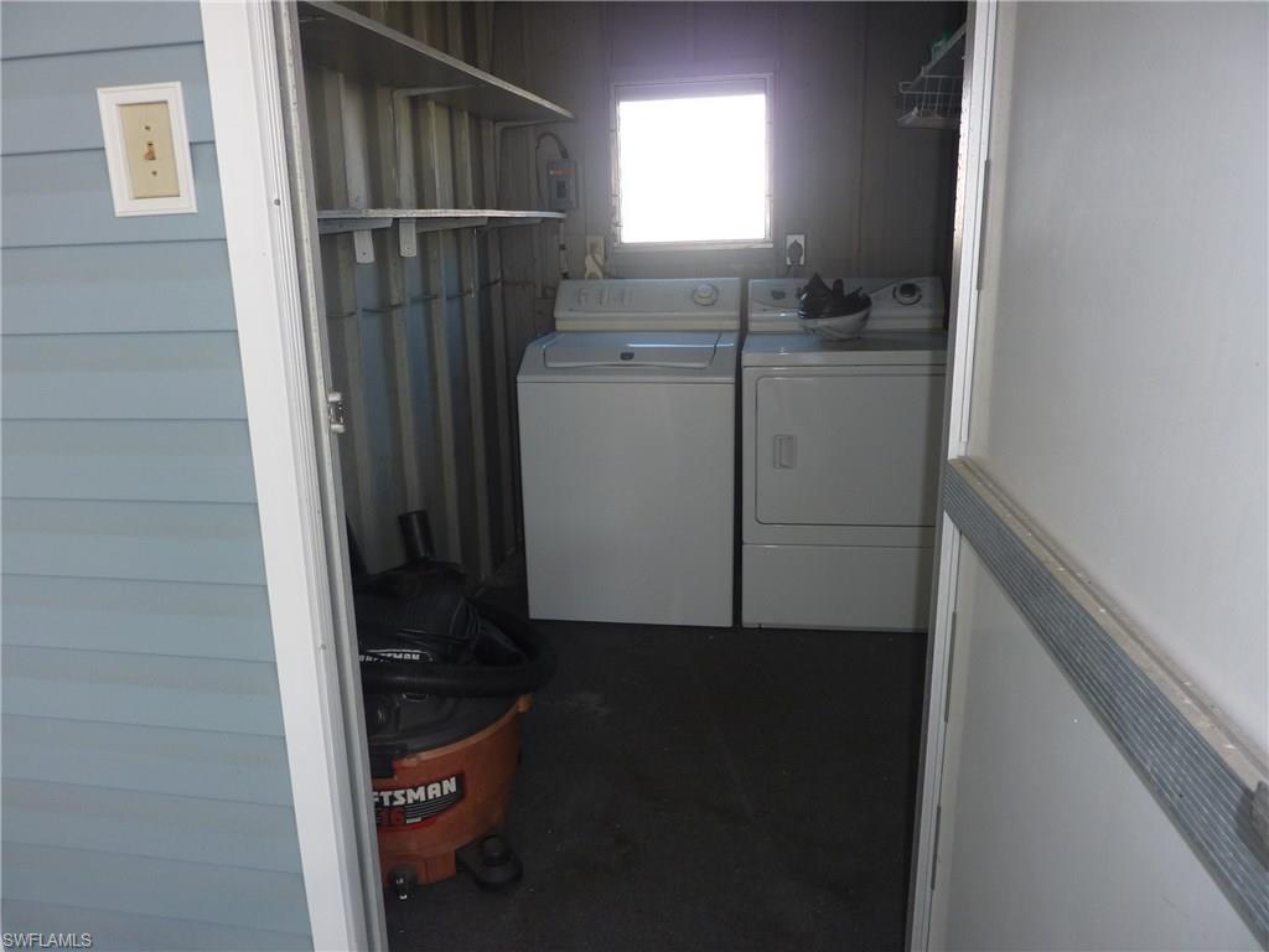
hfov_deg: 69.4
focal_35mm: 25
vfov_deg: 54.9
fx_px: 916
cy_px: 476
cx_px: 634
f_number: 3.3
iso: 100
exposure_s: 1/30
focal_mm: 4.1
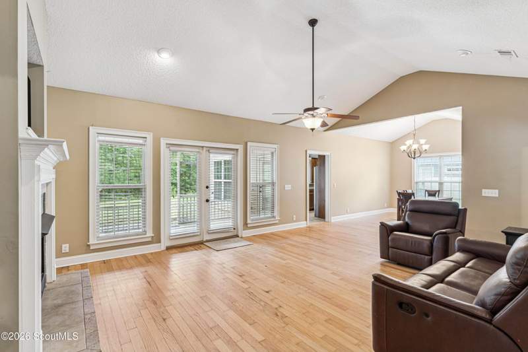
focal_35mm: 17
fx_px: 249
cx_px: 264
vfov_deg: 70.4
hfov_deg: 93.3
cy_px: 176
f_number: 8
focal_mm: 17
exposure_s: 1/10
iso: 250
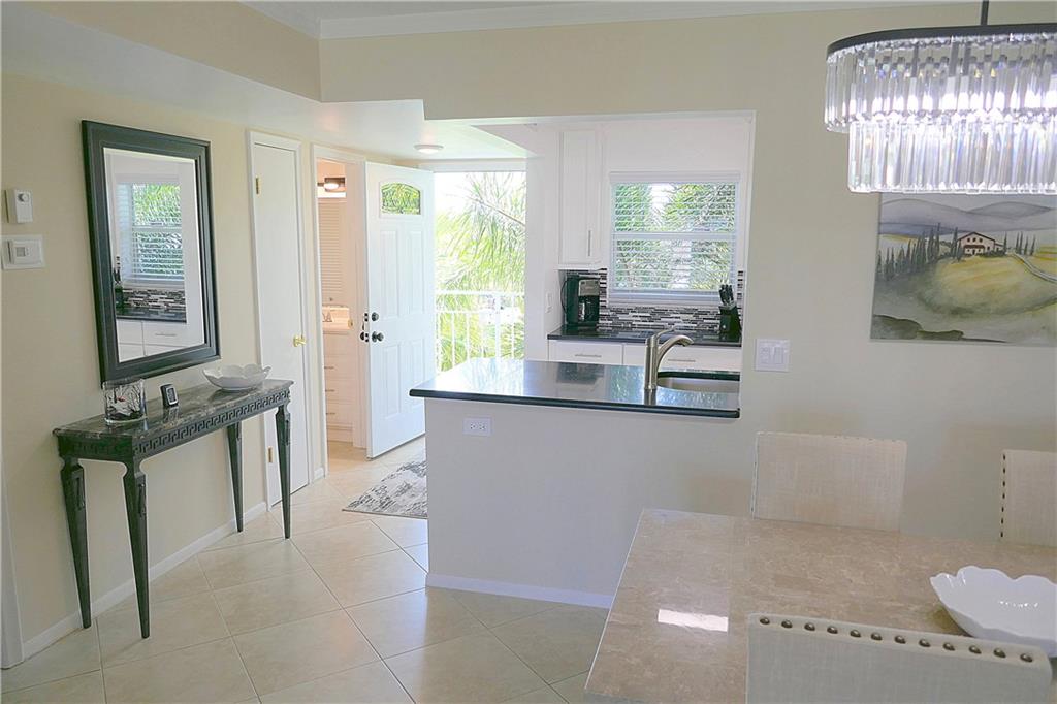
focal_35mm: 25
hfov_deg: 71.5
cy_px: 352
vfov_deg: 51.3
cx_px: 528
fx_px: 734
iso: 125
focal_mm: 9.1
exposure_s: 1/125
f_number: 2.8
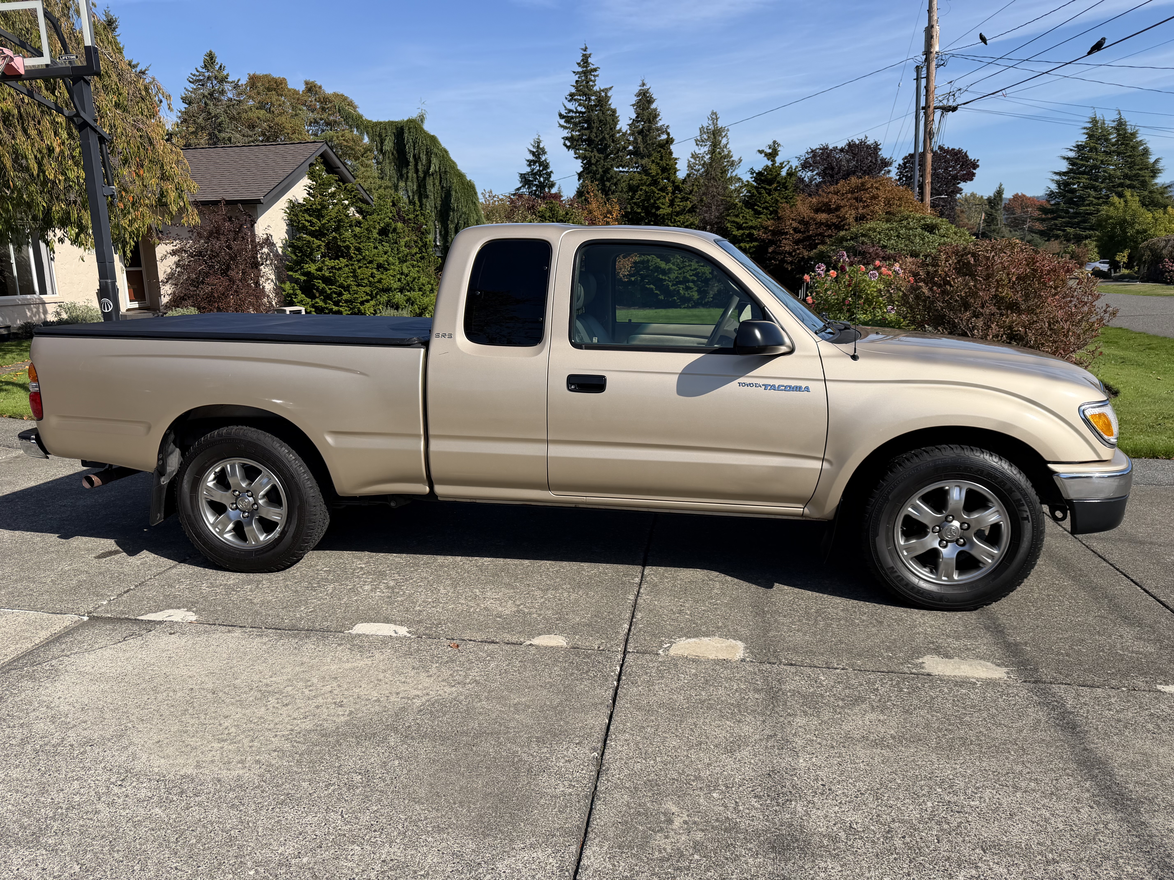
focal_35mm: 24
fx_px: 814
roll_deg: +1.0
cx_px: 587
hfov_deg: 71.6
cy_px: 440
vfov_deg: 56.8
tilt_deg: -11.9
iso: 80
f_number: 1.78
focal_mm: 6.76
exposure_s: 1/4405
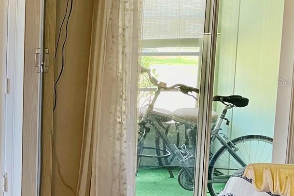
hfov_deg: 25.4
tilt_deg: -6.6
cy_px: 82
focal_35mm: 71
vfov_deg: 19.2
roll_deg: -0.3
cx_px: -64
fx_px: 580
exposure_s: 1/60
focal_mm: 4.2
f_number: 1.6
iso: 80
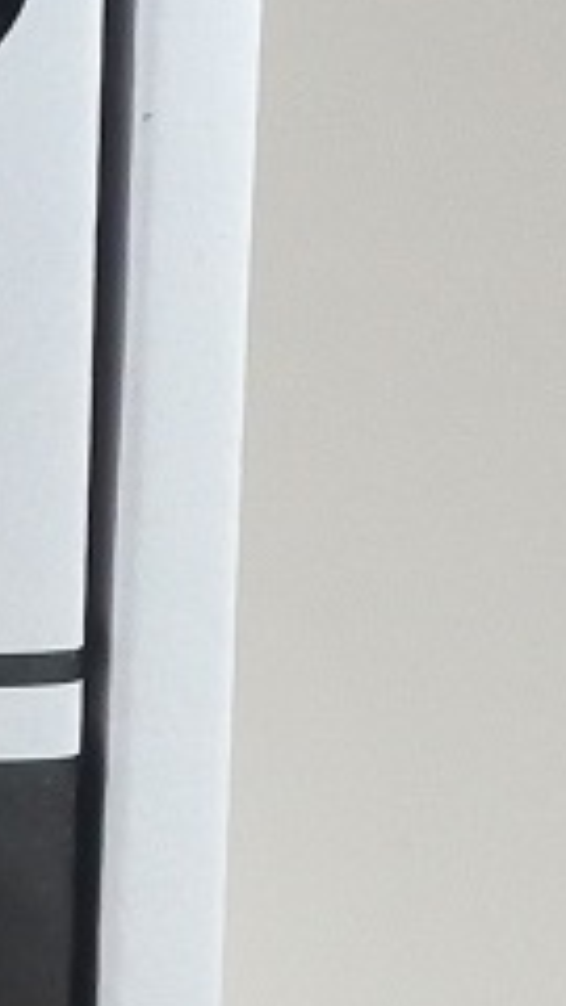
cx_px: -1987
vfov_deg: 5.5
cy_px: 1302
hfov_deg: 3.0
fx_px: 10379
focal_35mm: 389
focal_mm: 18.4
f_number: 4.5
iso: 500
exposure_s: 1/125
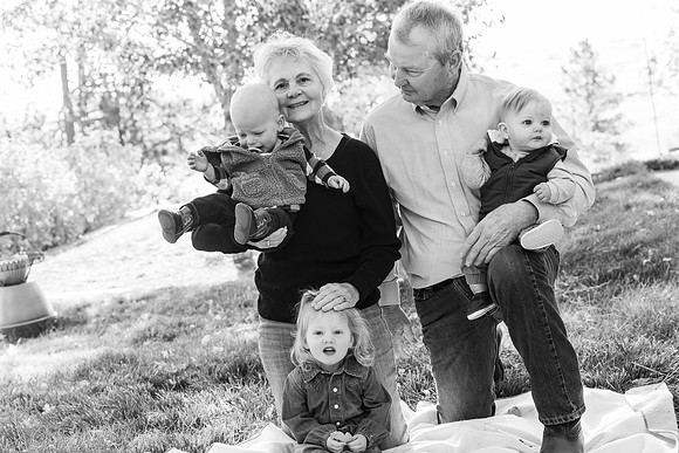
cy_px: 226
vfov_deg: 19.5
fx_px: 1321
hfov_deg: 28.8
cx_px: 340
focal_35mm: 70
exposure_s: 1/320
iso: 1600
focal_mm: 70
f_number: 6.3
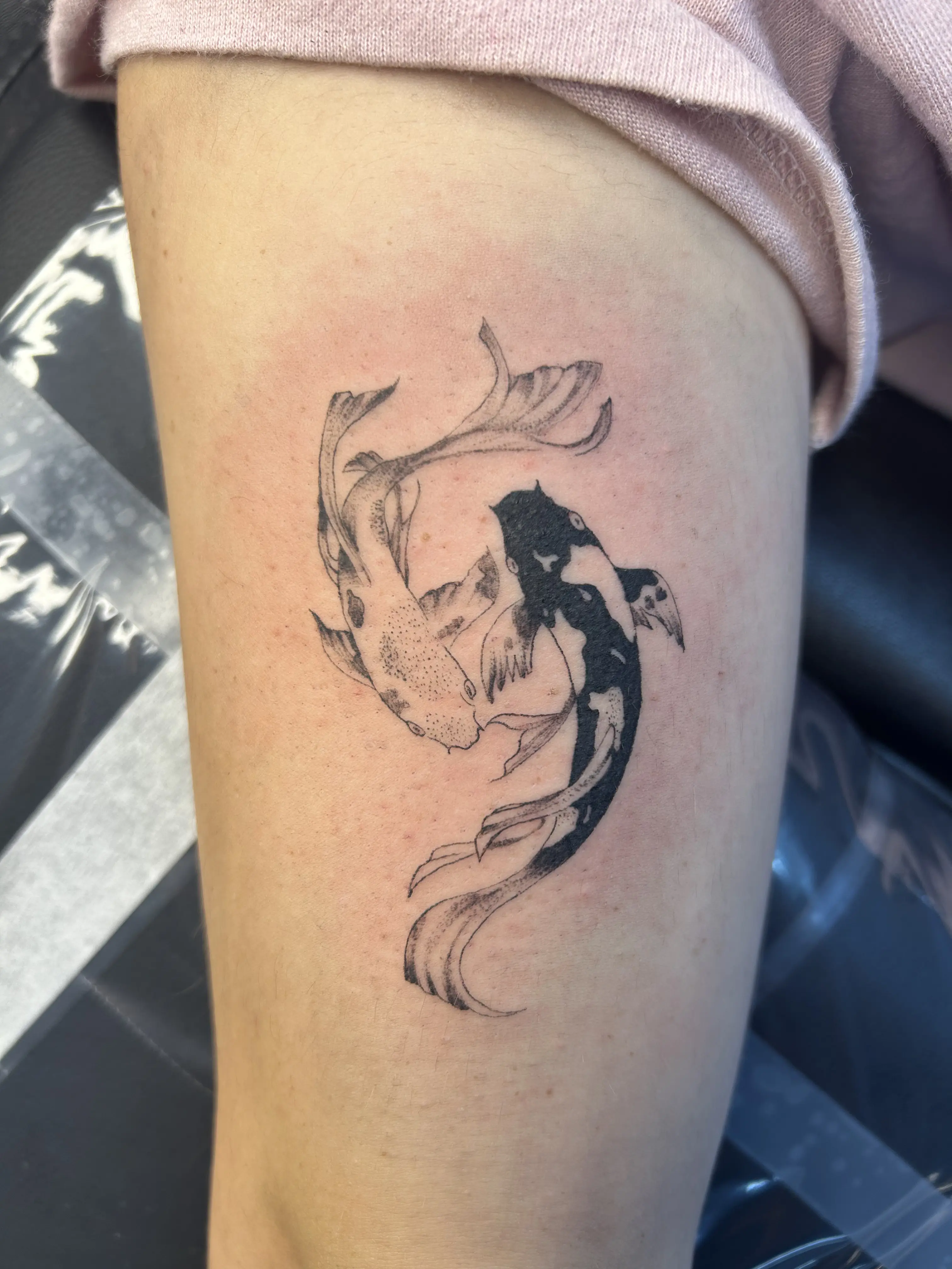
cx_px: 476
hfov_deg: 53.1
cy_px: 634
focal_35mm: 26
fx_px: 953
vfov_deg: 67.3
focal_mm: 5.7
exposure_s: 1/182
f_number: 1.5
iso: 40
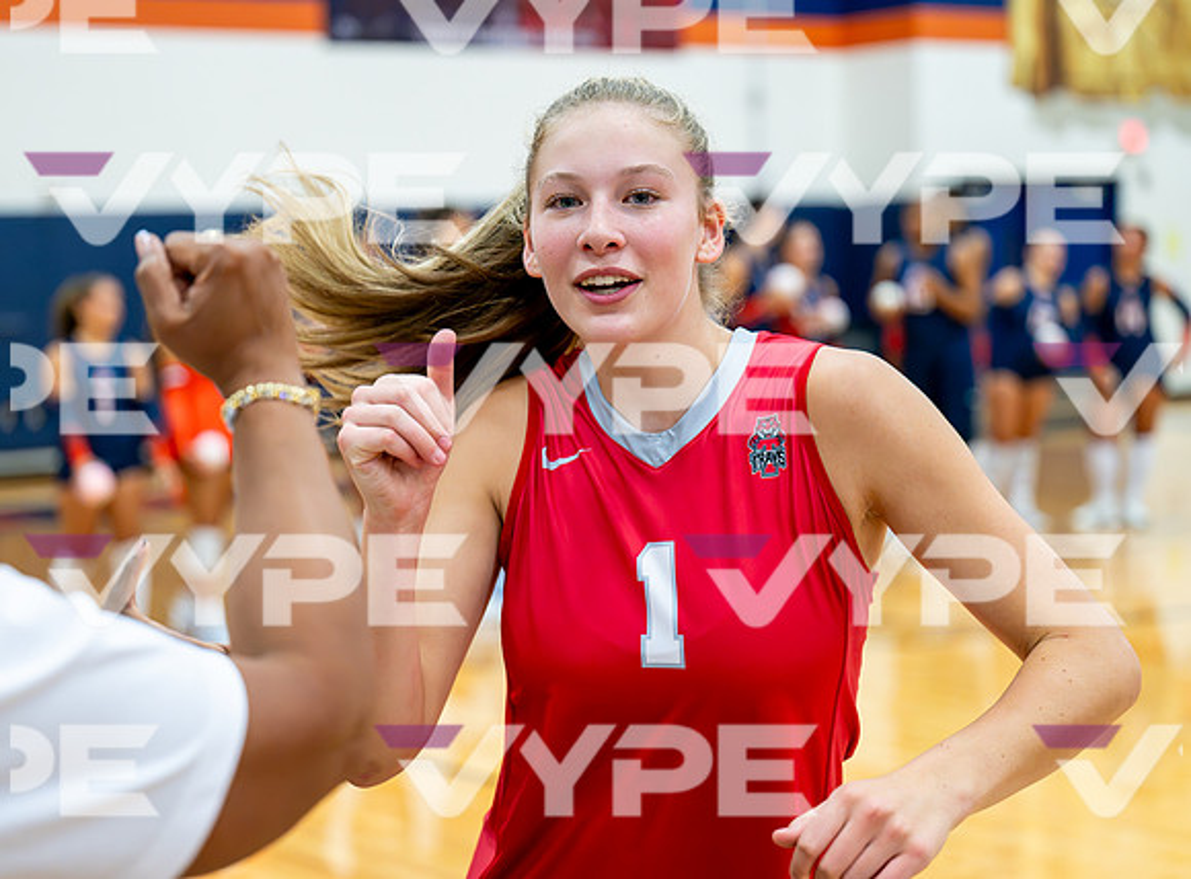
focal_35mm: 75
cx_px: 578
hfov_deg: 26.1
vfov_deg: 19.4
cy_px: 440
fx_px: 2565
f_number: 2.8
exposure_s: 1/800
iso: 3200
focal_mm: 70
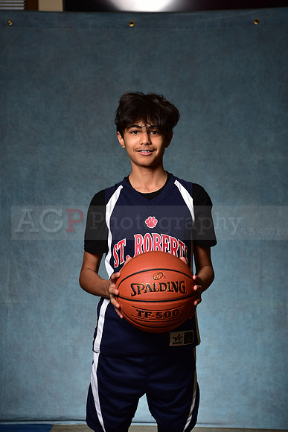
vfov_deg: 28.8
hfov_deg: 19.5
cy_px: 216
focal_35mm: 70
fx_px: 839
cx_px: 144
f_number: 5
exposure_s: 1/200
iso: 100
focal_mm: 70
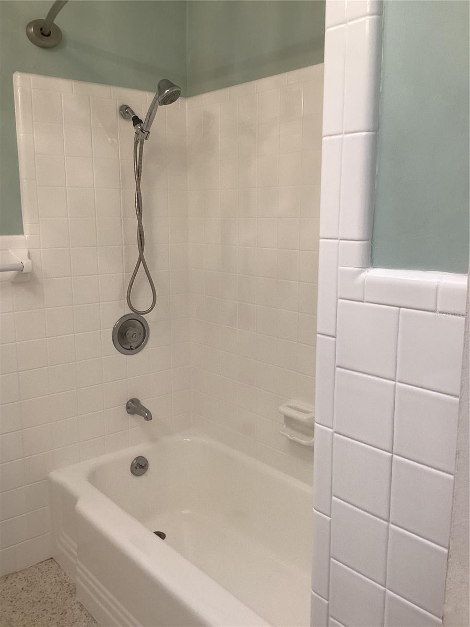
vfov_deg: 58.4
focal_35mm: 31
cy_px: 314
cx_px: 235
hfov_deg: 45.4
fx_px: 561
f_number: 2.4
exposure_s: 1/60
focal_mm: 3.3
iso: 80
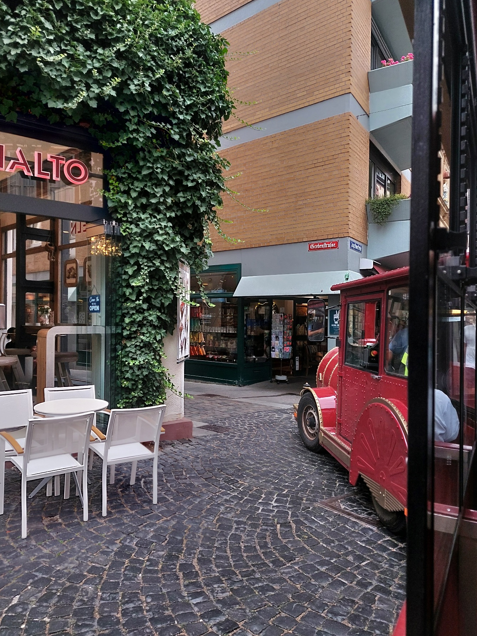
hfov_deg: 54.9
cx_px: 247
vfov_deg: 69.4
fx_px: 459
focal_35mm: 25
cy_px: 310
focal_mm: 5.23
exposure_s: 1/100
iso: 40
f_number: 1.8
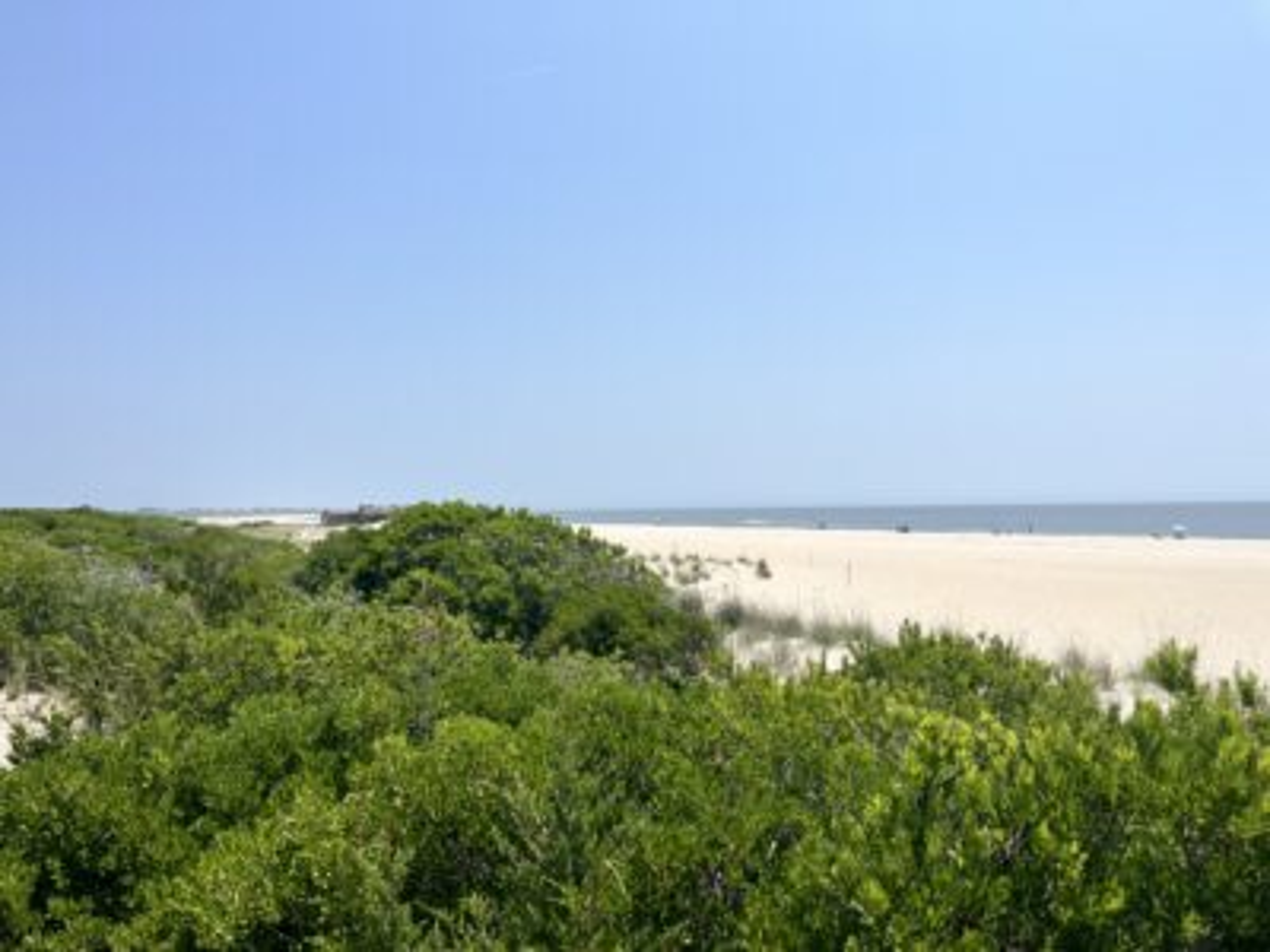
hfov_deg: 67.3
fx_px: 954
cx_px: 635
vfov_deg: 53.1
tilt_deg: +1.6
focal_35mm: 26
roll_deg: +0.8
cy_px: 476
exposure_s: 1/5848
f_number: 1.6
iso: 50
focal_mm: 5.1
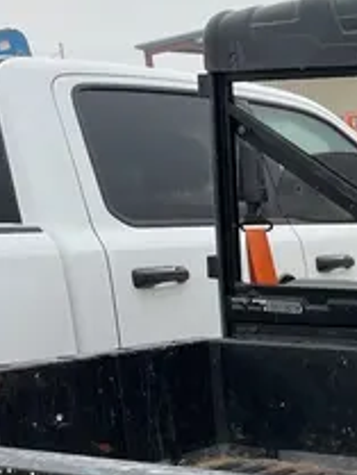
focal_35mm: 91
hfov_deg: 14.8
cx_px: 580
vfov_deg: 20.8
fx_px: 1250
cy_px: 483
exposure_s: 1/175
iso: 32
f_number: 1.6
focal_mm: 4.2
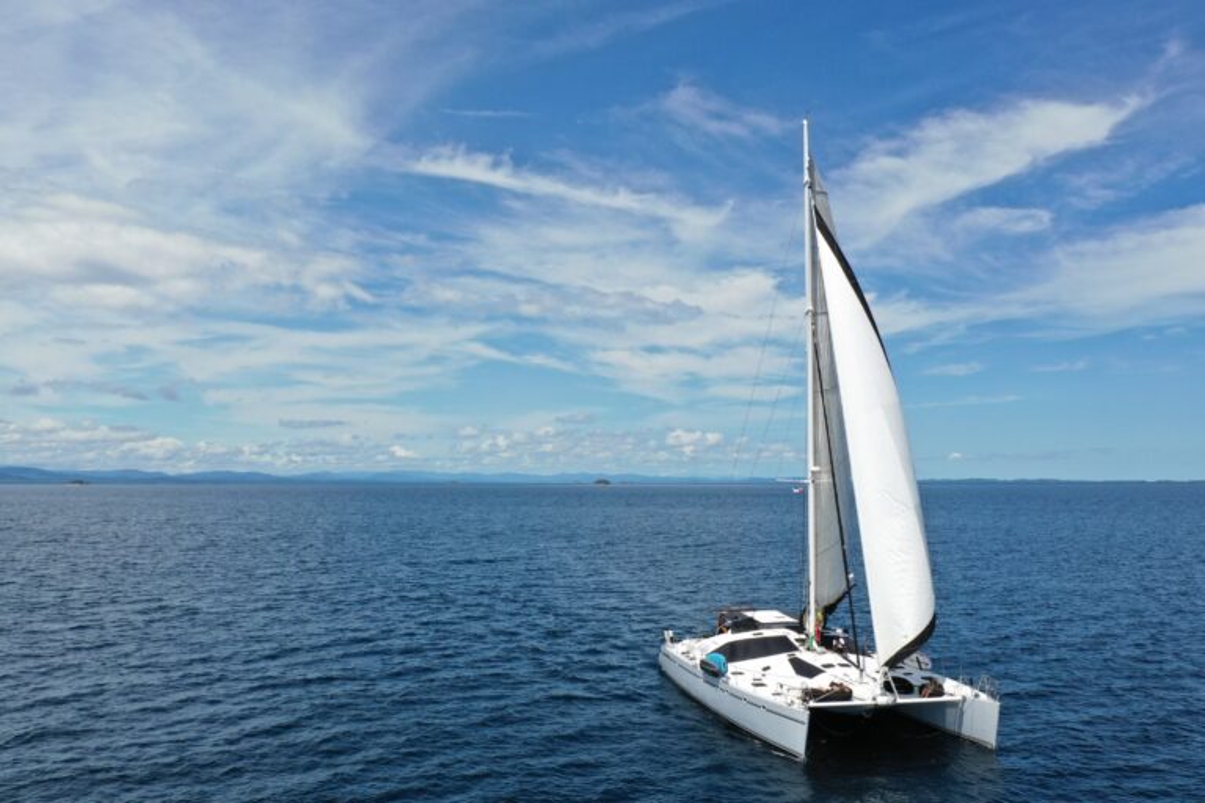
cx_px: 602
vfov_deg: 46.4
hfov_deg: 65.5
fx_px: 937
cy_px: 402
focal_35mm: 28
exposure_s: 1/500
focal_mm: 10.26
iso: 100
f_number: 6.3
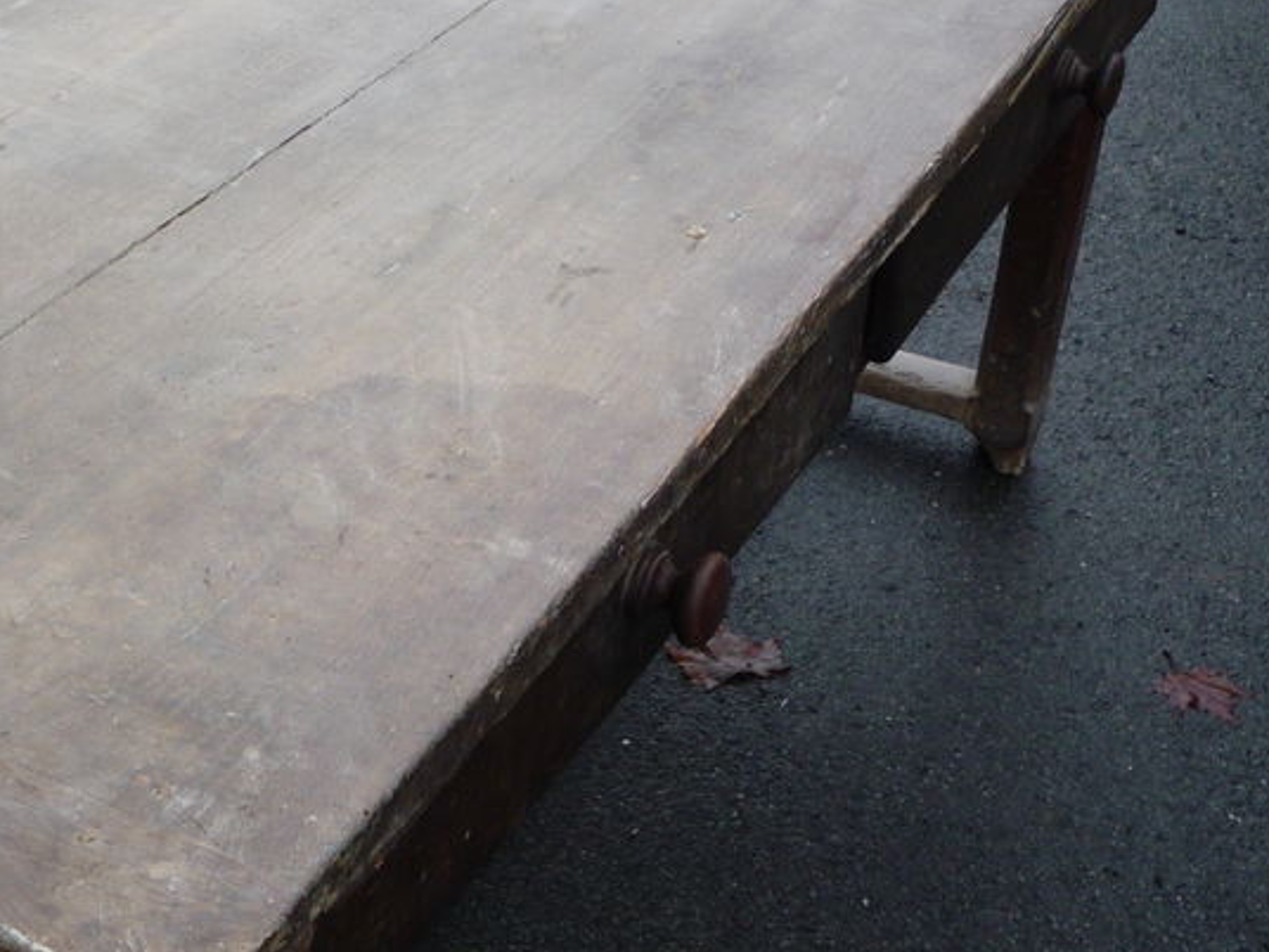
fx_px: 2053
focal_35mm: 56
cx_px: 156
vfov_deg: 26.1
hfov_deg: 32.8
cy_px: 464
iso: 100
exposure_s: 1/80
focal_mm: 5.2
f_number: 3.3
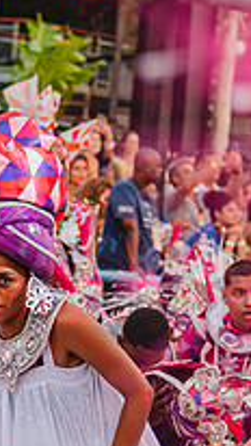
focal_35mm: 267
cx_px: -20
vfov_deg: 8.1
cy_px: 299
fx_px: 3157
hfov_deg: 4.5
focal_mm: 85
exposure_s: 1/400
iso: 1250
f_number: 4.5
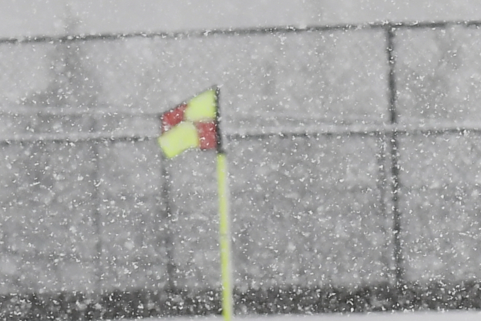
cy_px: 369
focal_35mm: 793
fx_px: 10597
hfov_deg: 2.6
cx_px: 923
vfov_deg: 1.7
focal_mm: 135
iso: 200
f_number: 5
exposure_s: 1/1000
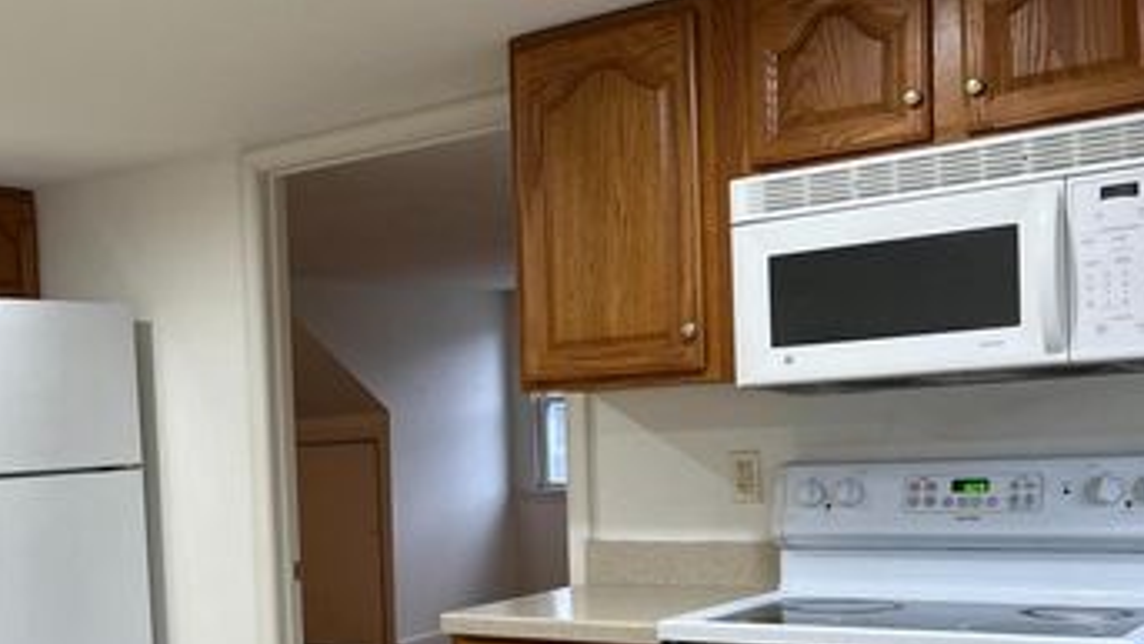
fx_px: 1486
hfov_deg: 40.4
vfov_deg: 24.0
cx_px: 230
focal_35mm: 49
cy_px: 526
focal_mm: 5.7
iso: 80
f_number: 1.5
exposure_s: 1/60
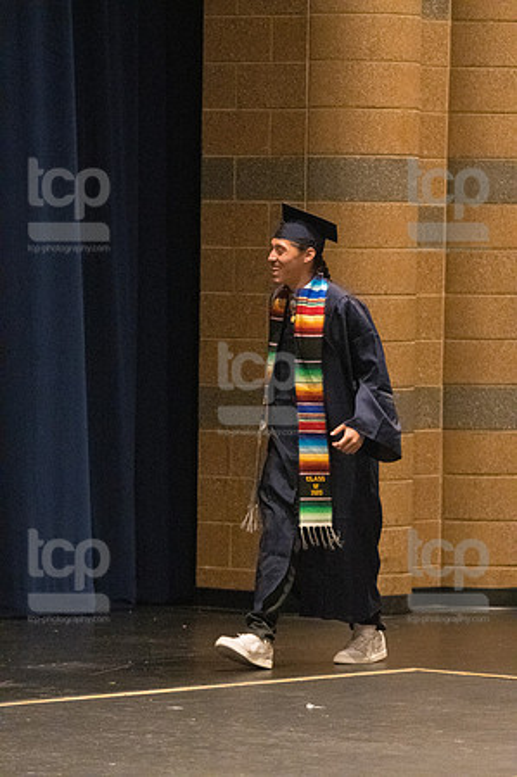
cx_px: 258
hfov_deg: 5.2
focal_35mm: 262
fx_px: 5657
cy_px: 388
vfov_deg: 7.9
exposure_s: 1/250
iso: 8000
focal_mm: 175
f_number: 4.5
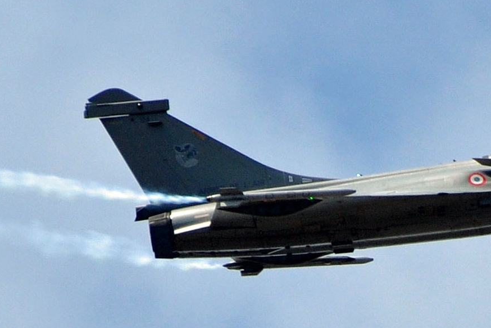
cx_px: 399
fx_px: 15195
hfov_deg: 1.9
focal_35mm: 1114
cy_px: 197
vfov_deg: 1.2
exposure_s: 1/2000
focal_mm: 300
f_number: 7.1
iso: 320
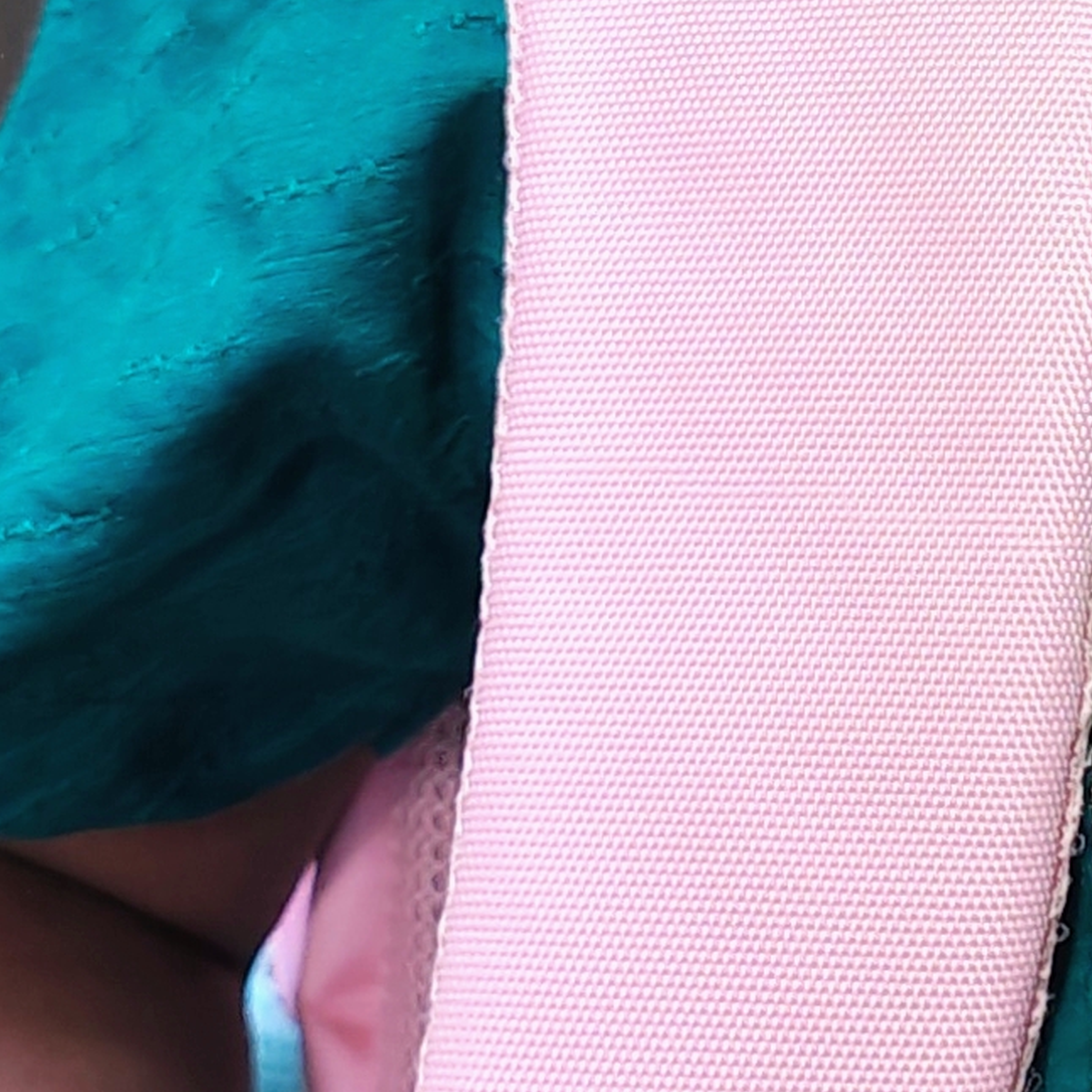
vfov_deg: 12.4
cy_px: 49
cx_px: 1332
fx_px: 4997
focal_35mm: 140
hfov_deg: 12.2
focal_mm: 5.89
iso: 1850
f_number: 1.4
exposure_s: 1/25
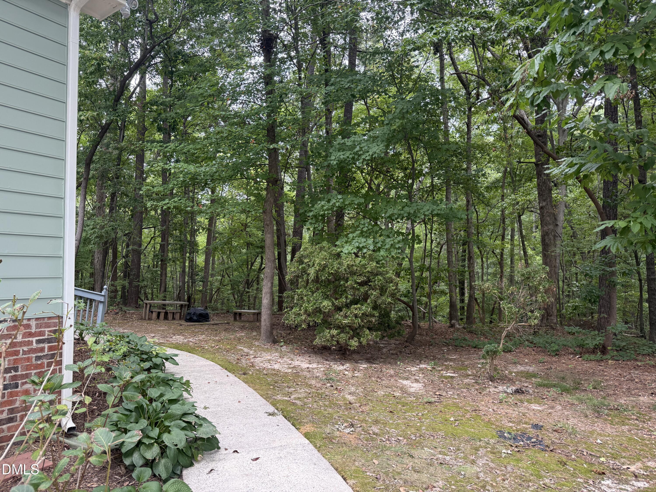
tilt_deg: +3.1
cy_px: 246
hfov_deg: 71.6
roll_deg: +1.2
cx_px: 328
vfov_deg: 56.8
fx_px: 455
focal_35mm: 24
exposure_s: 1/249
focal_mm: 6.76
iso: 100
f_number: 1.78
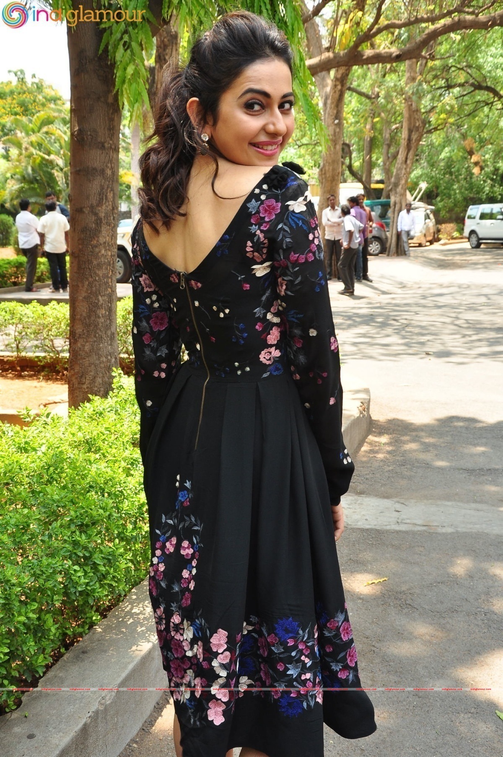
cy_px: 378
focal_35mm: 48
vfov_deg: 41.2
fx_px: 1009
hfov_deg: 28.0
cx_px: 252
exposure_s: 1/125
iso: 400
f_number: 9
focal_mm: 32
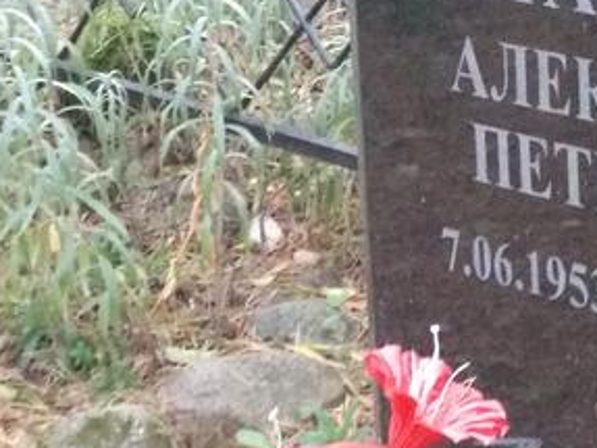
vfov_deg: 10.2
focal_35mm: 145
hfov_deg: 13.2
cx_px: 759
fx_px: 2500
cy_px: 94
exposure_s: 1/30
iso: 2000
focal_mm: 5.99
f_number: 2.6
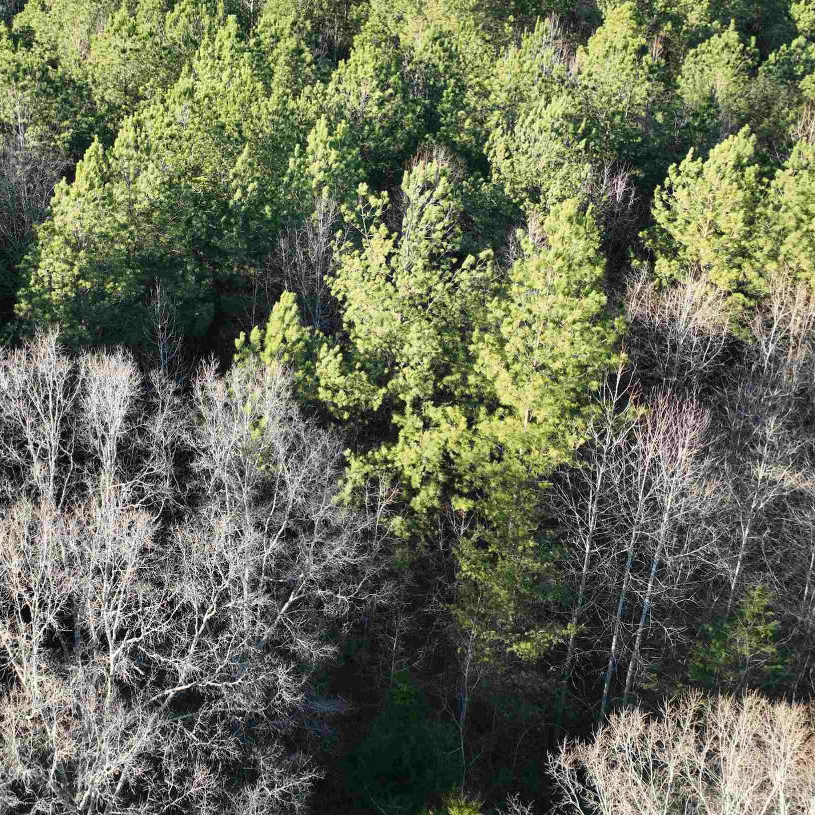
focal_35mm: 40
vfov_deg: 41.8
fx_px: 1065
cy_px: 351
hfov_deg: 40.8
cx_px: 217
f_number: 2.8
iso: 330
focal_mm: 12.29
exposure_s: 1/100
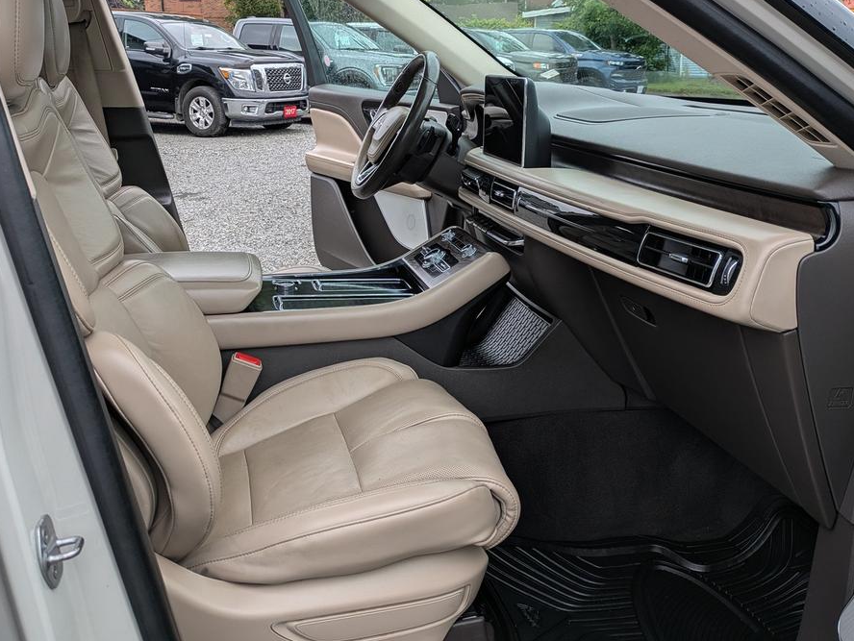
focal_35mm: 36
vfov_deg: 39.6
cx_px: 440
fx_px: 889
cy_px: 288
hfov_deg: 51.3
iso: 42
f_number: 1.89
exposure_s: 1/772
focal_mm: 5.43
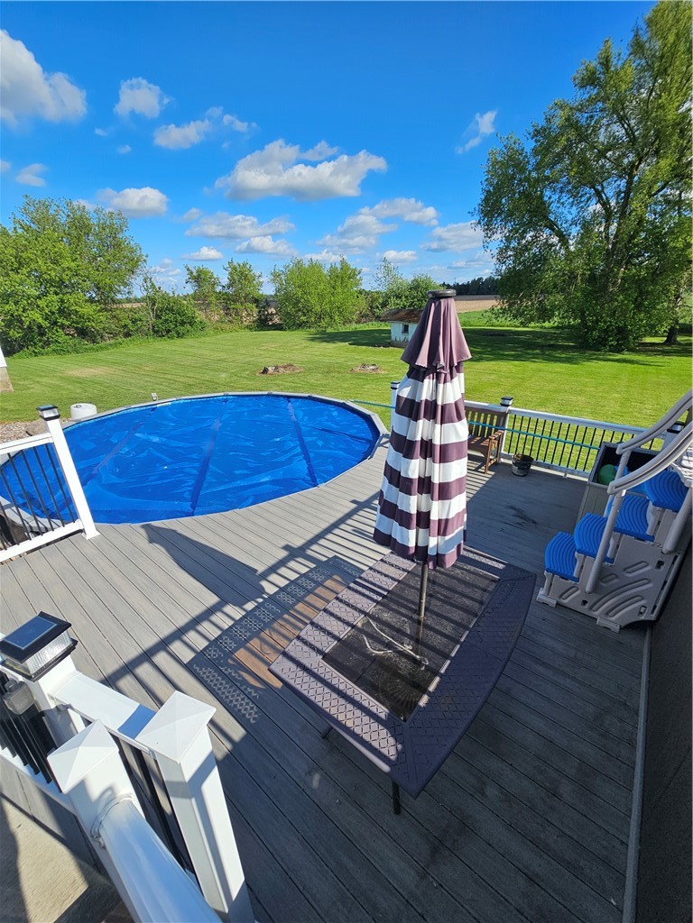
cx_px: 346
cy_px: 462
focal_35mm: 13
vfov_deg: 106.2
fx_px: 347
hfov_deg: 89.9
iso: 50
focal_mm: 2.2
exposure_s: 1/2650
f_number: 2.2
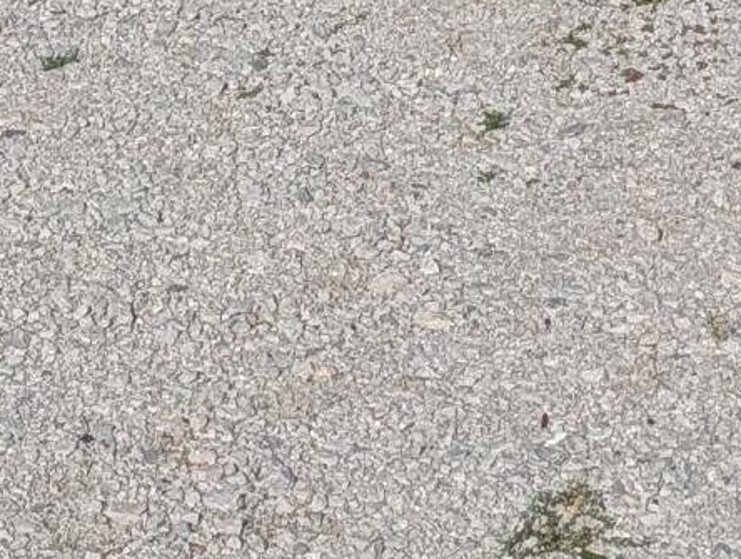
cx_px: 759
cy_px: -828
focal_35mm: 162
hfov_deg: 12.0
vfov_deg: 8.4
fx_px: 3475
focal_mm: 6.9
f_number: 1.68
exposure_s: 1/2632
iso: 28
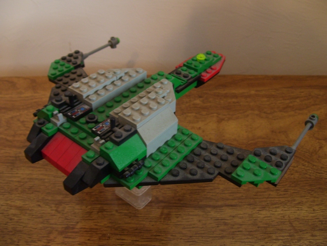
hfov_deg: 50.1
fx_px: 350
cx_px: 164
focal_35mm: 37
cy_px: 123
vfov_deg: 38.7
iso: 160
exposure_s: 1/8
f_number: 2.7
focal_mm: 6
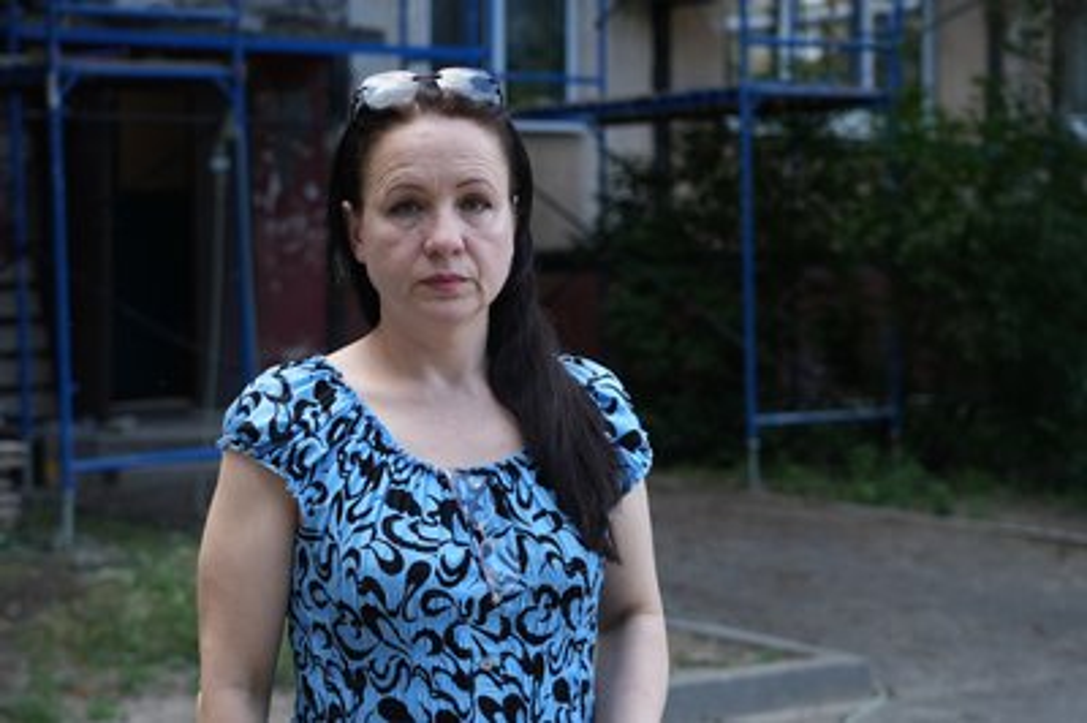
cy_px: 362
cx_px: 544
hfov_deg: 24.8
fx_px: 2474
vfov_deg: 16.6
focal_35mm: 82
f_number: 4
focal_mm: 55
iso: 200
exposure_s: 1/400
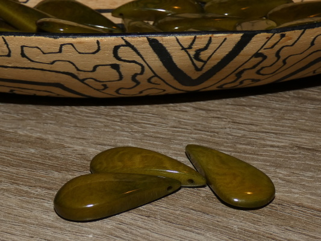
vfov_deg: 44.2
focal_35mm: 32
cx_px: 160
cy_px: 120
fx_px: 297
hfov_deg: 56.8
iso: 80
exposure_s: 1/125
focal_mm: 5.8
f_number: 3.4
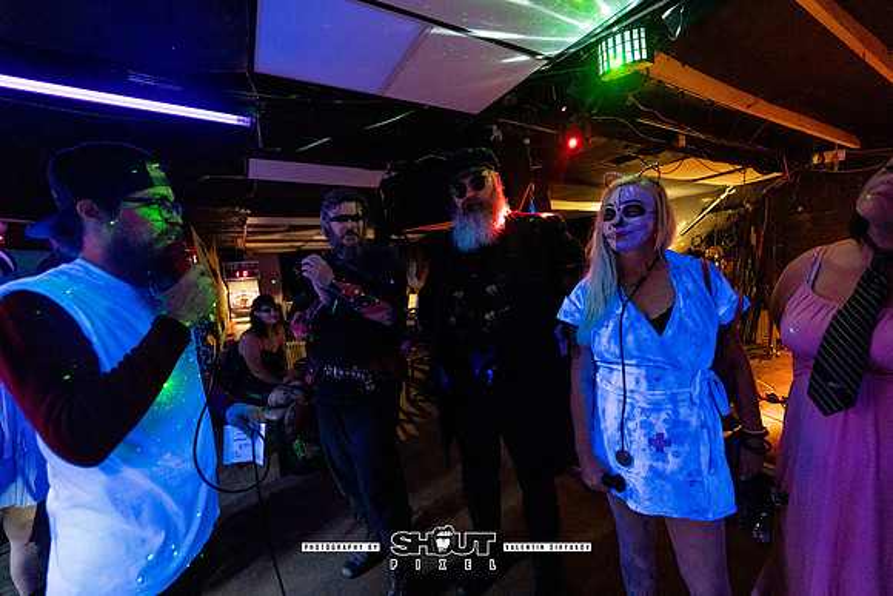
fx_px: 347
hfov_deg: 104.2
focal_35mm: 14
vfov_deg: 81.2
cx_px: 446
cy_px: 298
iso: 3200
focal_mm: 14
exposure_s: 1/160
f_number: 2.8
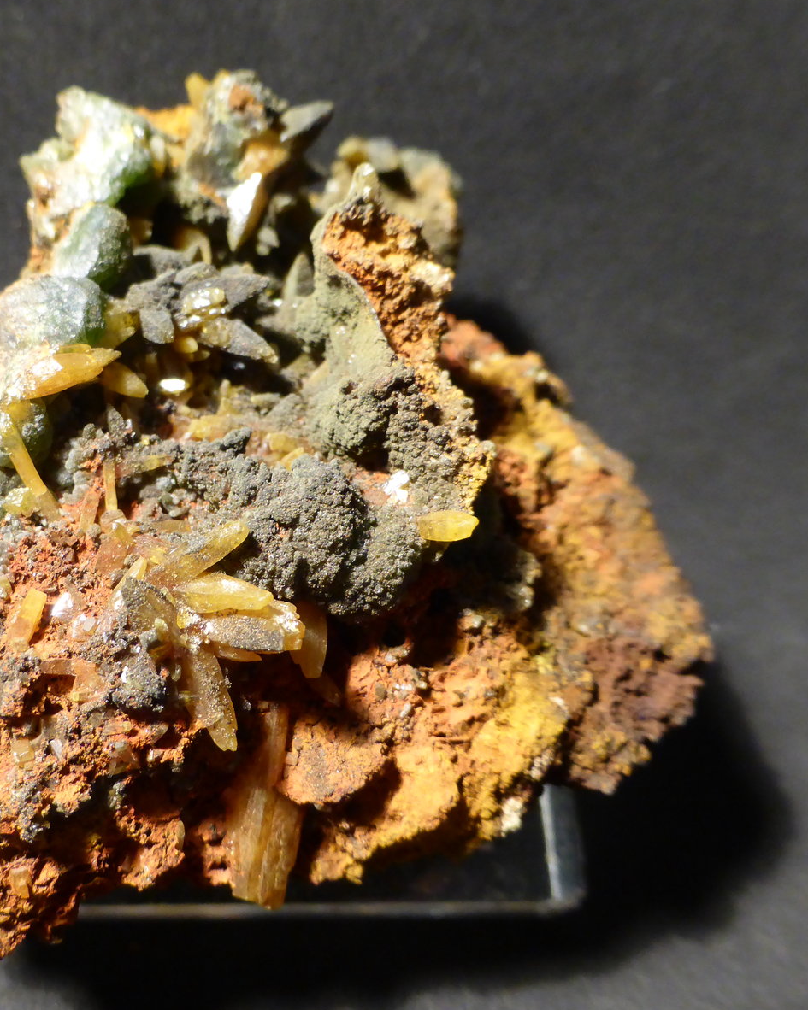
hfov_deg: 39.3
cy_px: 507
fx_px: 1106
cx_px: 226
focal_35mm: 37
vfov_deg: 49.1
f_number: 3.4
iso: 400
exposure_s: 1/50
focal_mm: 4.8
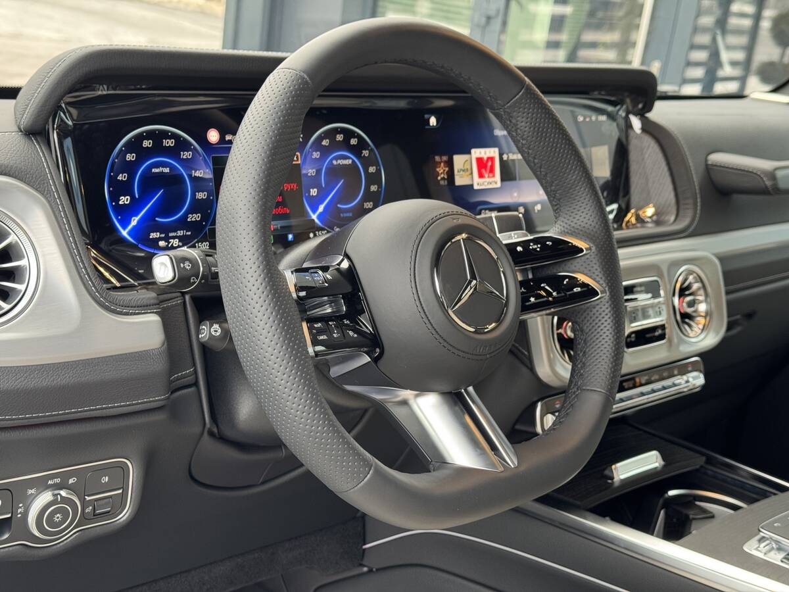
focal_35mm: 48
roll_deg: -7.9
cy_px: 296
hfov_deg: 39.7
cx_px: 394
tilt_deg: -17.9
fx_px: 1094
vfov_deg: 30.3
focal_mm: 6.76
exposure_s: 1/60
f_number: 1.78
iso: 160
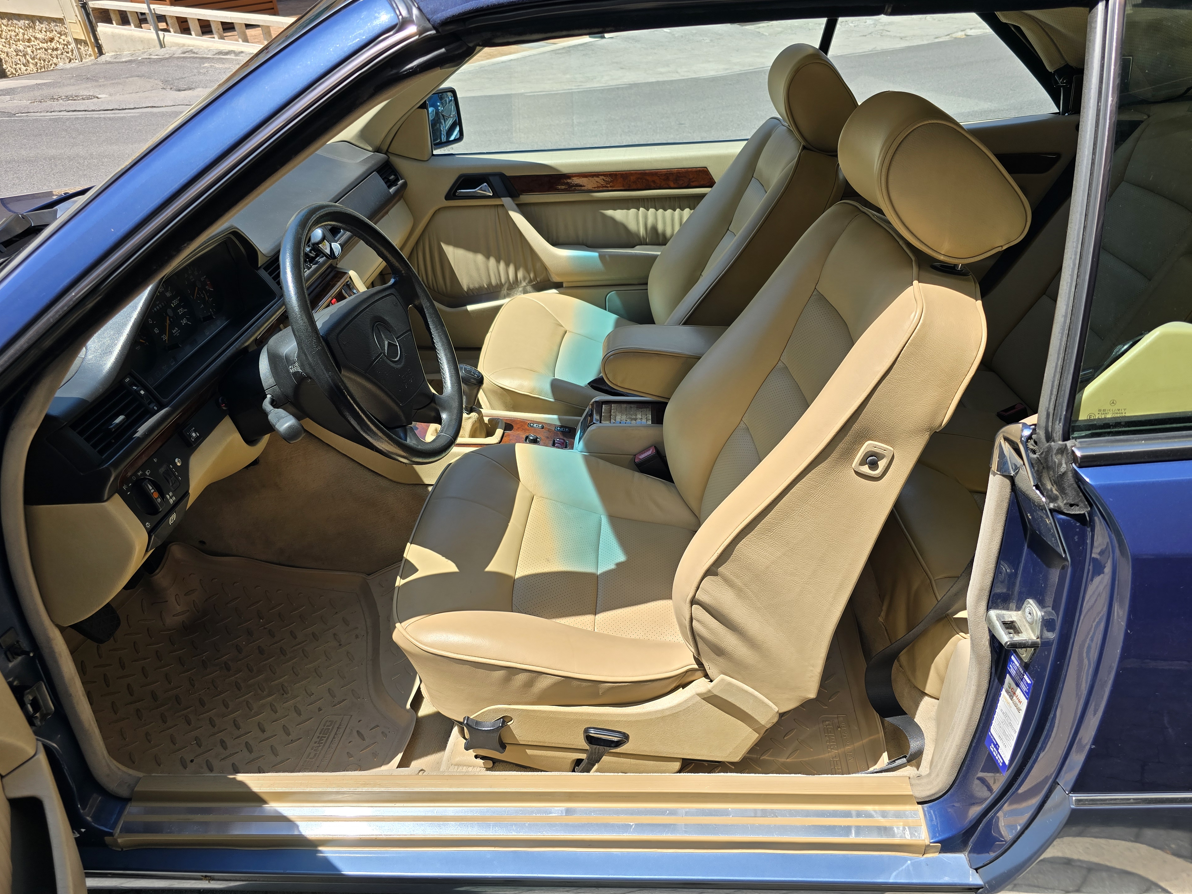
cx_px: 615
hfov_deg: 71.6
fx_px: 826
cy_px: 447
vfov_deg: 56.8
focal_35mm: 24
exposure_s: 1/437
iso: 12
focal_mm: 6.3
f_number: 1.7
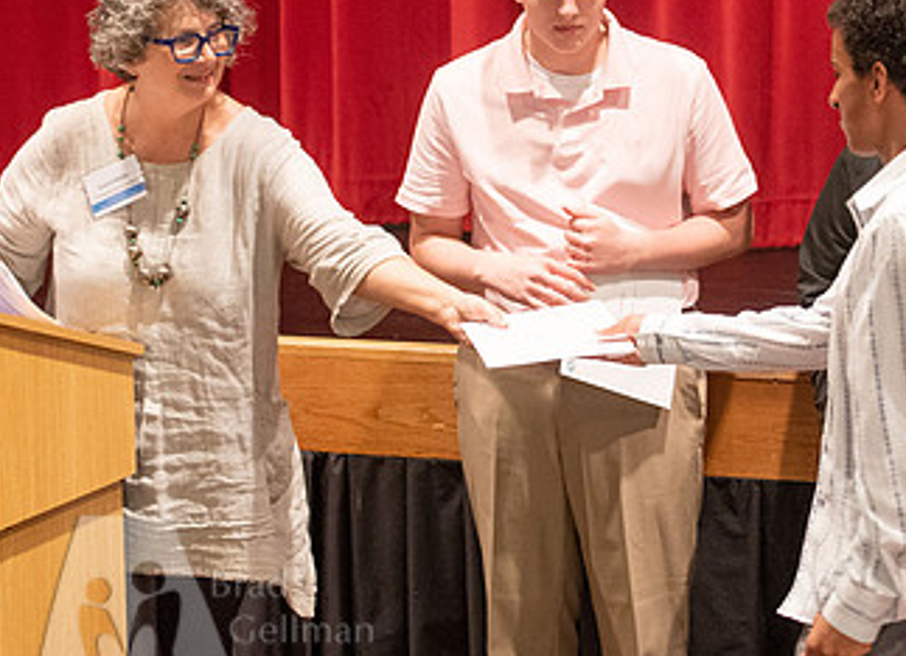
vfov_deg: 9.5
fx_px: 3930
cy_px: 193
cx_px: 578
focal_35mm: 152
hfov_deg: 13.1
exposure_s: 1/80
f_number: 2.8
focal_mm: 70
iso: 2500
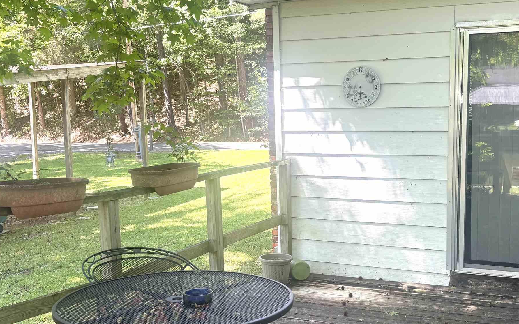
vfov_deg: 27.4
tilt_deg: -7.6
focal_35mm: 47
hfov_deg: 42.6
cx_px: 287
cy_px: 197
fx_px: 665
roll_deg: +1.2
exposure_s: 1/164
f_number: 1.6
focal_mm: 5.96
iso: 40
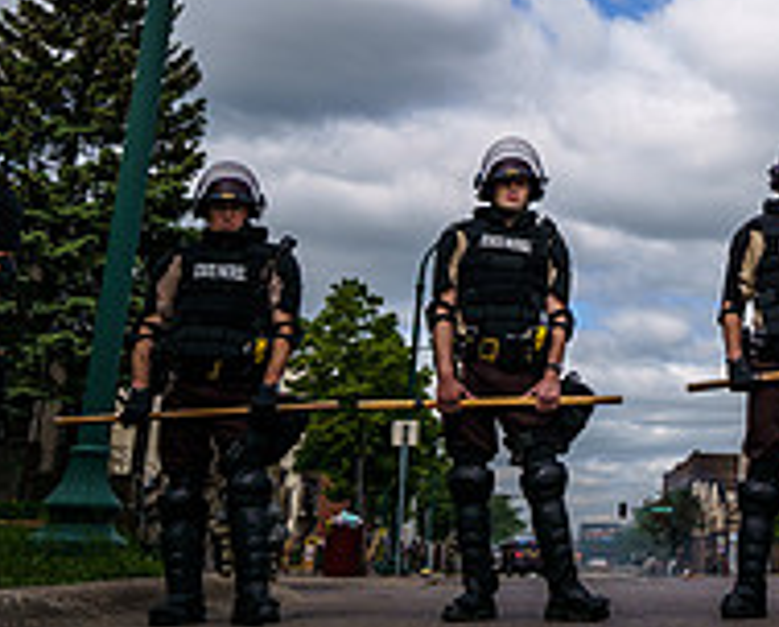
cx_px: 816
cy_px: 39
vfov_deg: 21.6
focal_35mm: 69
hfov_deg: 25.8
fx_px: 1594
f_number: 4
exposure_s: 1/3200
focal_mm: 24
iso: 200
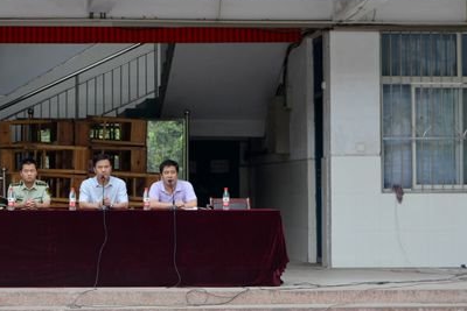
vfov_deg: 12.0
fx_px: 1479
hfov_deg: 17.8
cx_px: 84
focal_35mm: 114
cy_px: 125
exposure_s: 1/125
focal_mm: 38
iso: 110
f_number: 5.6
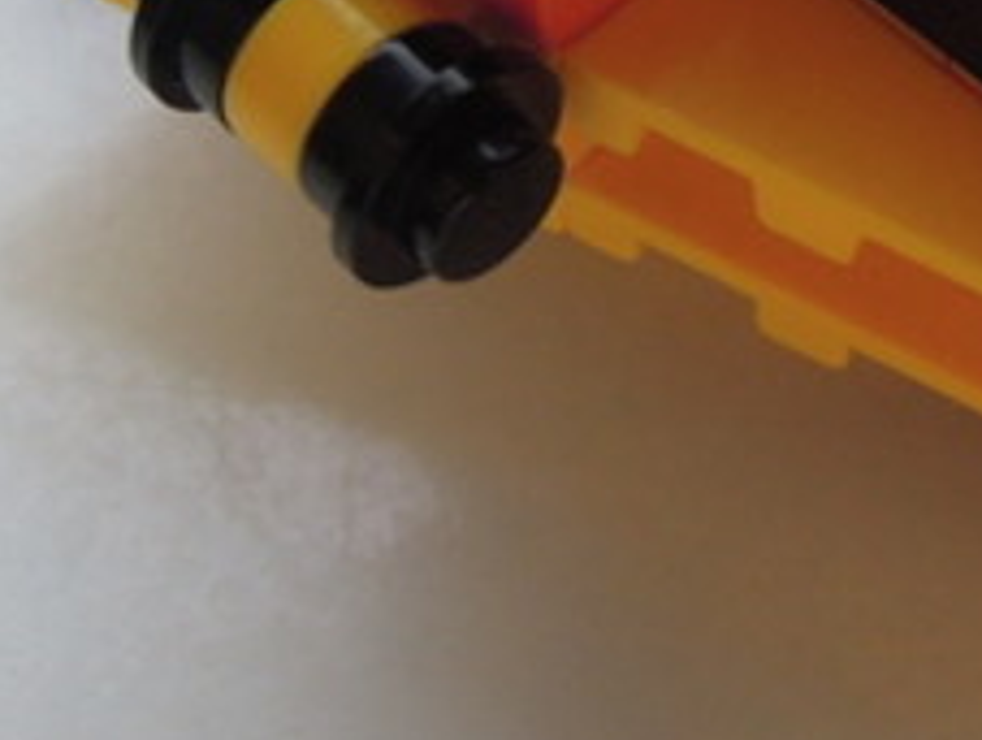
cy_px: -58
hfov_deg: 20.0
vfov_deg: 15.2
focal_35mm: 95
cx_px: 960
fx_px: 2699
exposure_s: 1/30
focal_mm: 4.3
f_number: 2.8
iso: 250
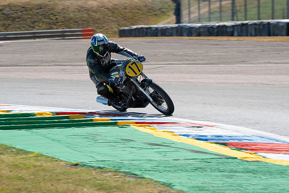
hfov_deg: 8.8
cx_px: 122
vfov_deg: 5.9
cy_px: 80
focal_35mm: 234
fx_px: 1881
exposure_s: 1/320
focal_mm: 200
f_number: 9
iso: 160
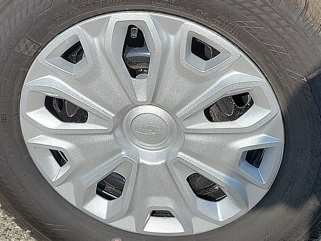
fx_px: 454
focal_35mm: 49
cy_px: 80
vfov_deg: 29.5
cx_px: 140
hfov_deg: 38.8
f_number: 1.8
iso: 50
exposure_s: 1/3333
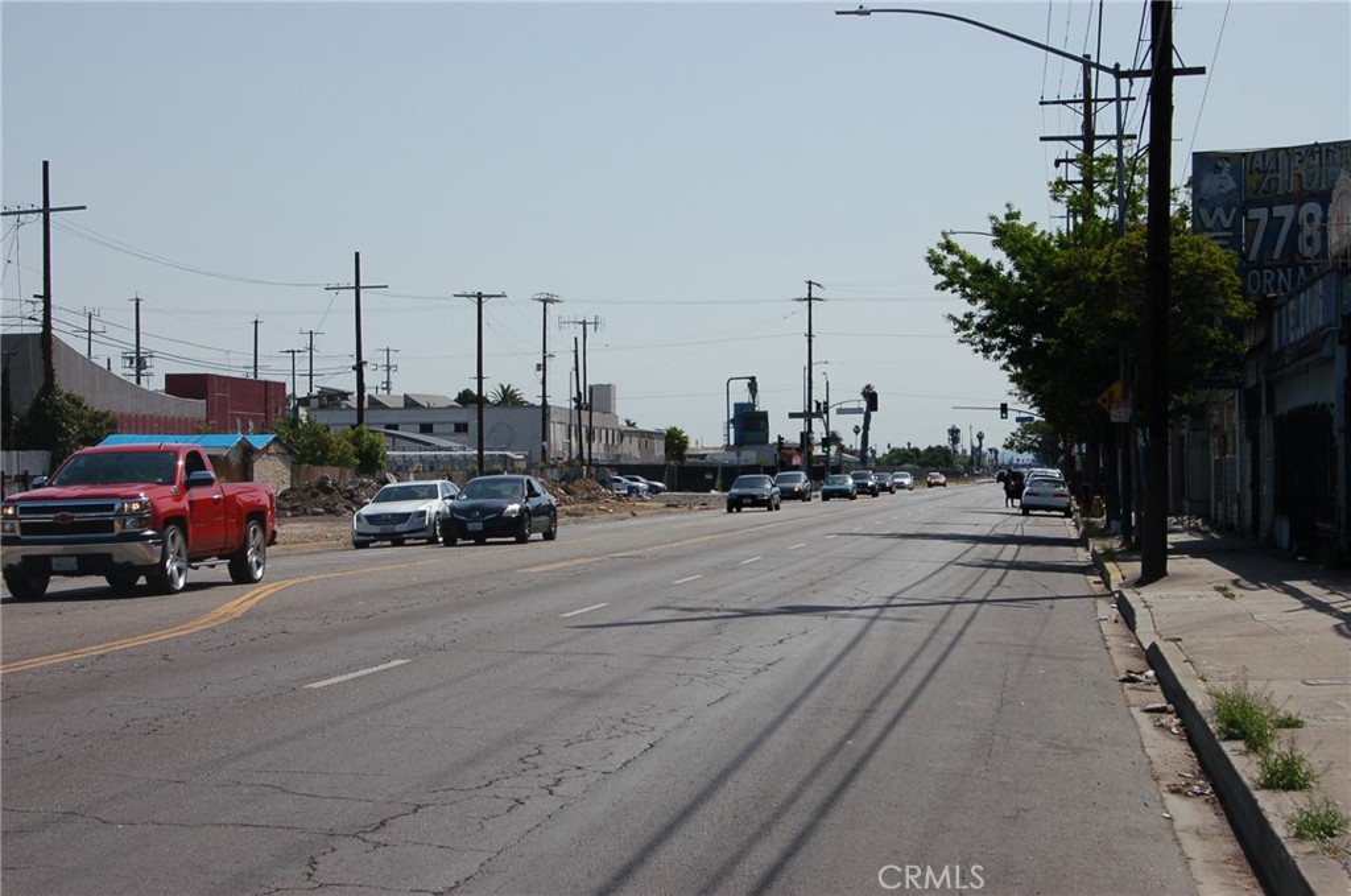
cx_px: 676
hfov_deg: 35.1
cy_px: 448
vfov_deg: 23.7
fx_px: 2135
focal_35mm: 57
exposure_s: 1/400
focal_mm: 38
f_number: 10
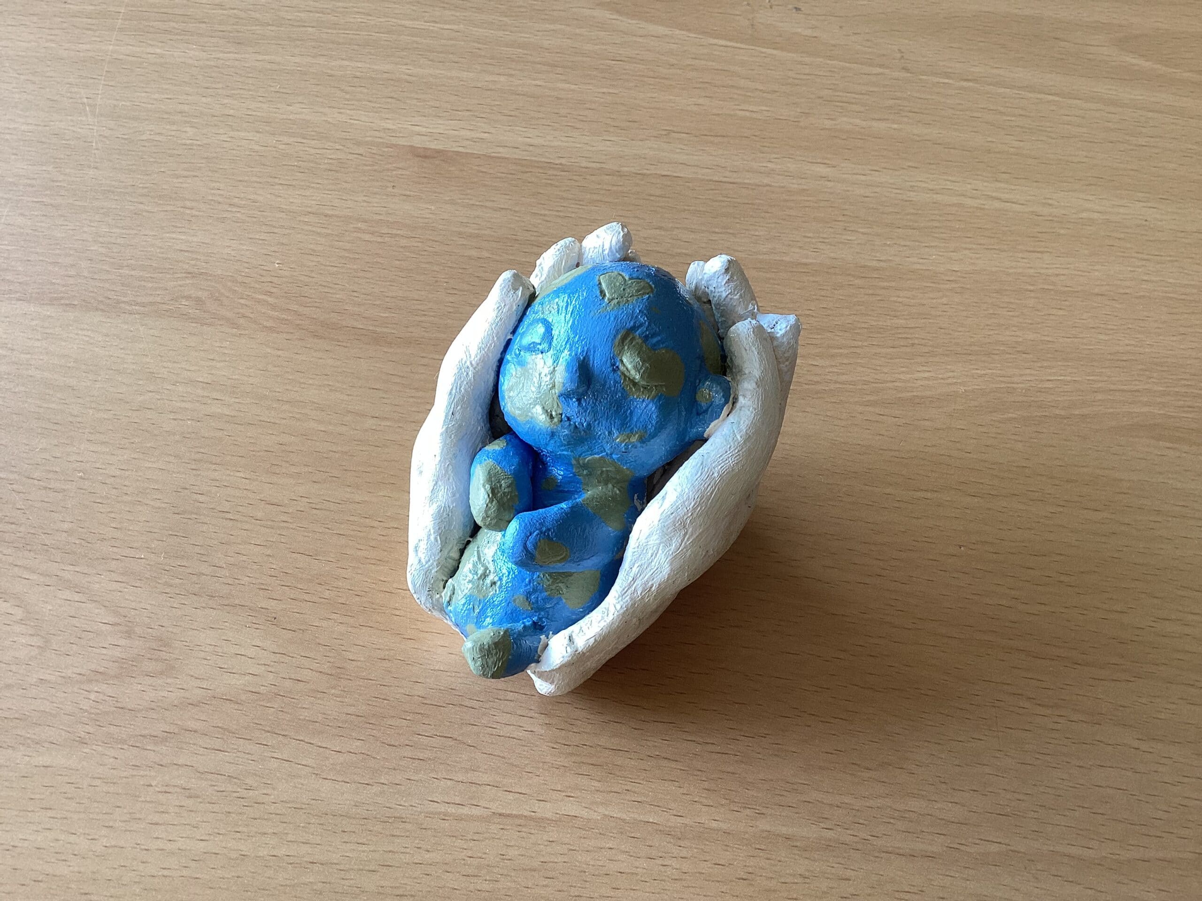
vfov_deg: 45.4
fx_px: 1076
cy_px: 450
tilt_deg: -53.6
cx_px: 601
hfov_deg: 58.4
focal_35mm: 31
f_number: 2.4
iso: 50
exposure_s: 1/50
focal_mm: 3.3
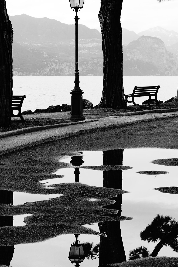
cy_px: 86
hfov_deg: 19.3
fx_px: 524
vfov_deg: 28.4
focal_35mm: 71
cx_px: 81
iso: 50
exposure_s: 1/80
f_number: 5.6
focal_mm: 33
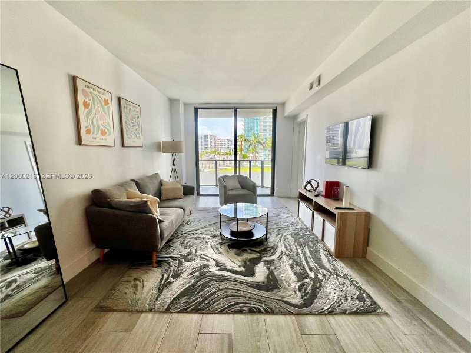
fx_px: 177
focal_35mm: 13
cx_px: 236
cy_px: 176
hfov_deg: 106.2
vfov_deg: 89.9
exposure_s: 1/120
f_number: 1.8
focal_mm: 1.57
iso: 40
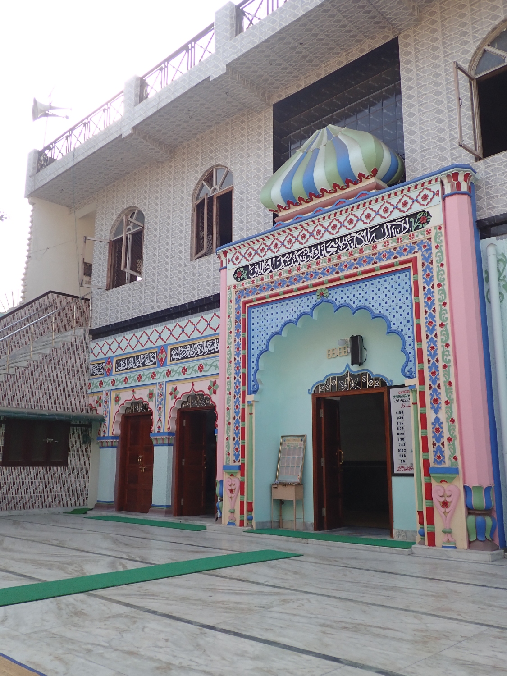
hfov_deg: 46.8
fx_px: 586
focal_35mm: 30
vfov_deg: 60.0
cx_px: 254
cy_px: 338
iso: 100
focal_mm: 5.5
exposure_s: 1/500
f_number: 2.3
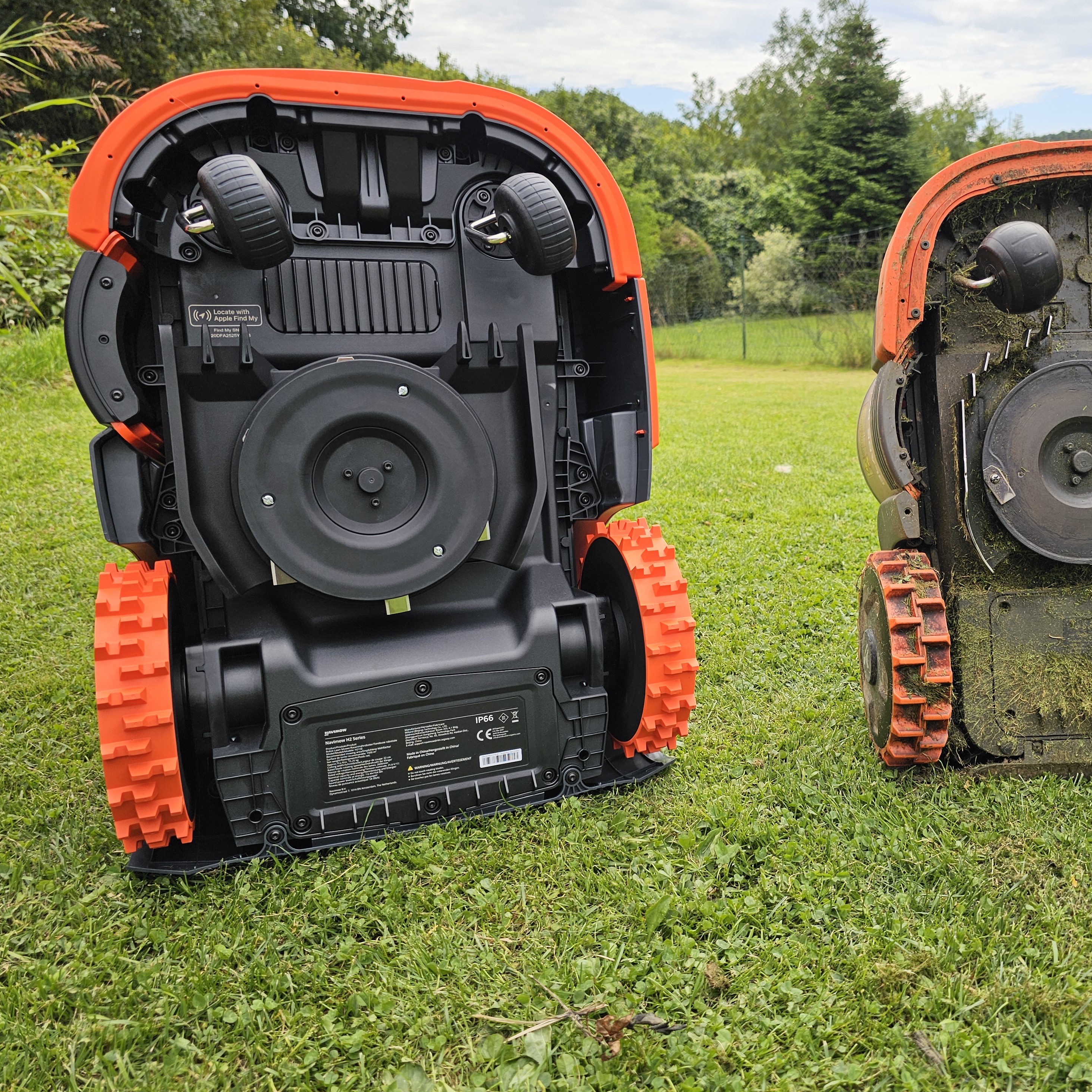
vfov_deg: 57.3
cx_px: 708
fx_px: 999
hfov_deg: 56.3
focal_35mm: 28
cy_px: 530
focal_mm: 6.3
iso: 12
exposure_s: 1/563
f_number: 1.7
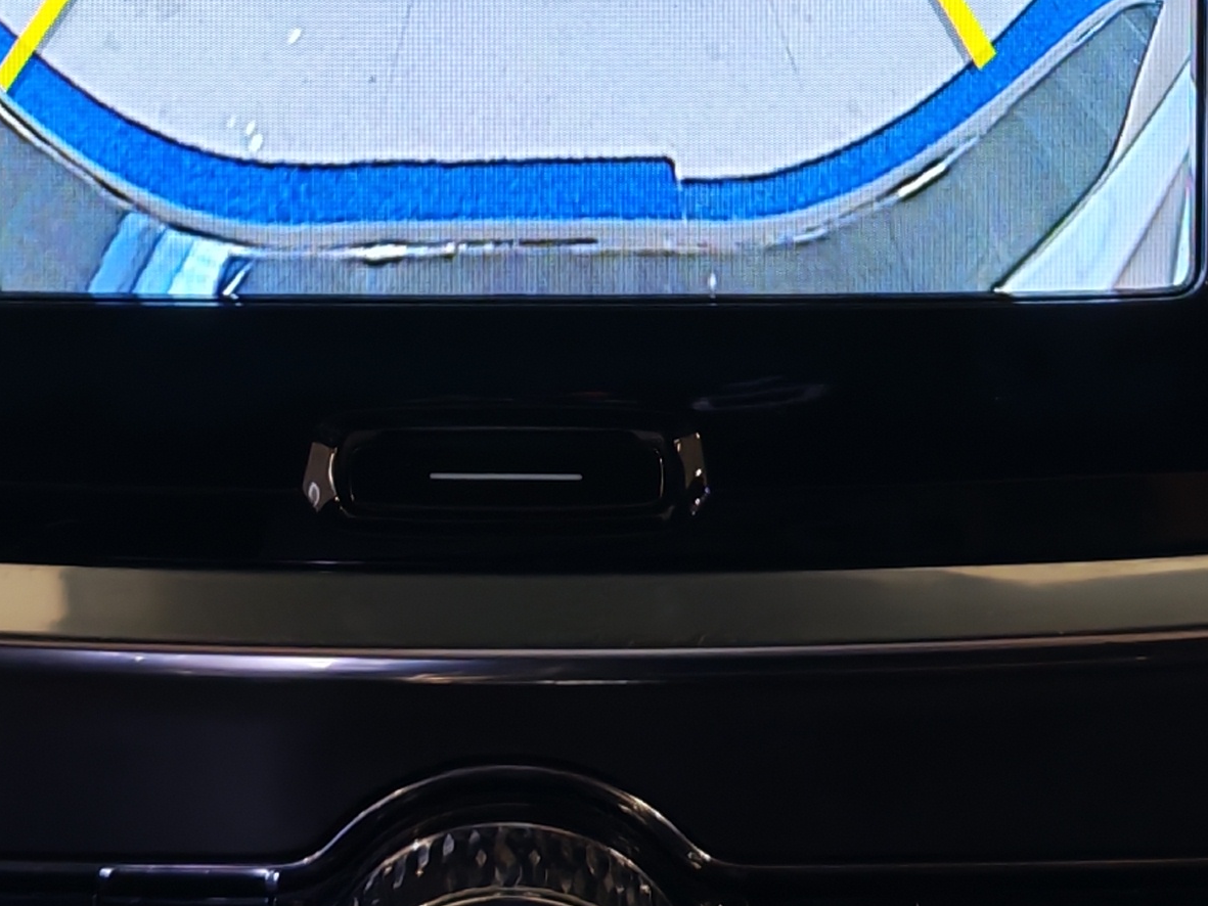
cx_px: 497
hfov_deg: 17.7
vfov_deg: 12.8
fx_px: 3874
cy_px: -361
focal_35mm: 111
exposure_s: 1/100
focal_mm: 6.12
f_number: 1.9
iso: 250
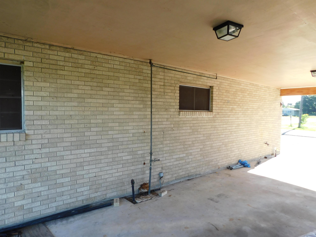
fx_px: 210
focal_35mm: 23
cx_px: 158
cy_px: 118
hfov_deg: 73.9
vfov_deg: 58.9
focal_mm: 4
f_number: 3
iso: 125
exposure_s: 1/250
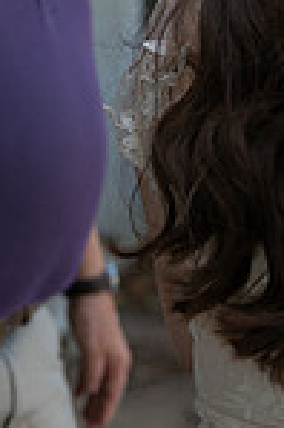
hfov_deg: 9.8
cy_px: -92
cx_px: 100
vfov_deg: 14.3
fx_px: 1649
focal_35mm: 139
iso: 100
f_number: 2.8
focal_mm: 46
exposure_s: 1/500
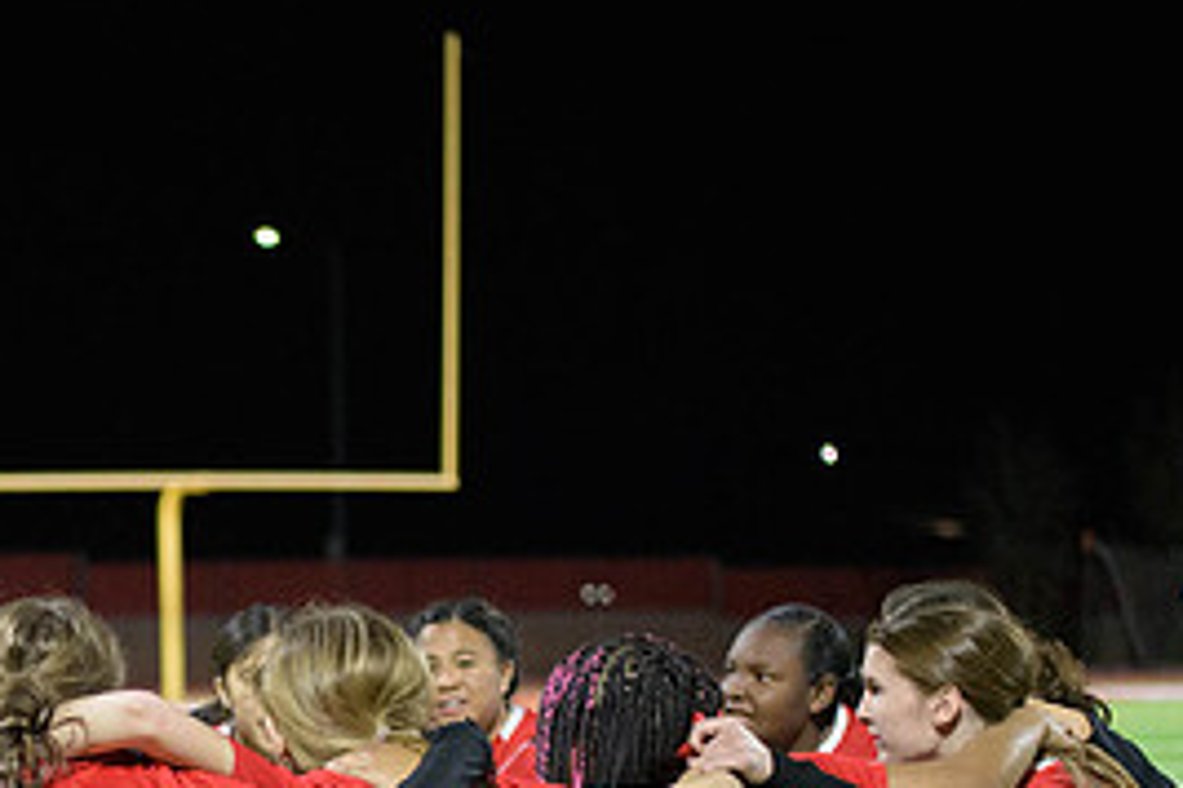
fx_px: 4994
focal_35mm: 152
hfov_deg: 13.3
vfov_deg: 9.0
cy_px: 830
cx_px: 4
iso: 8000
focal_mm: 70
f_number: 2.8
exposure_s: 1/640
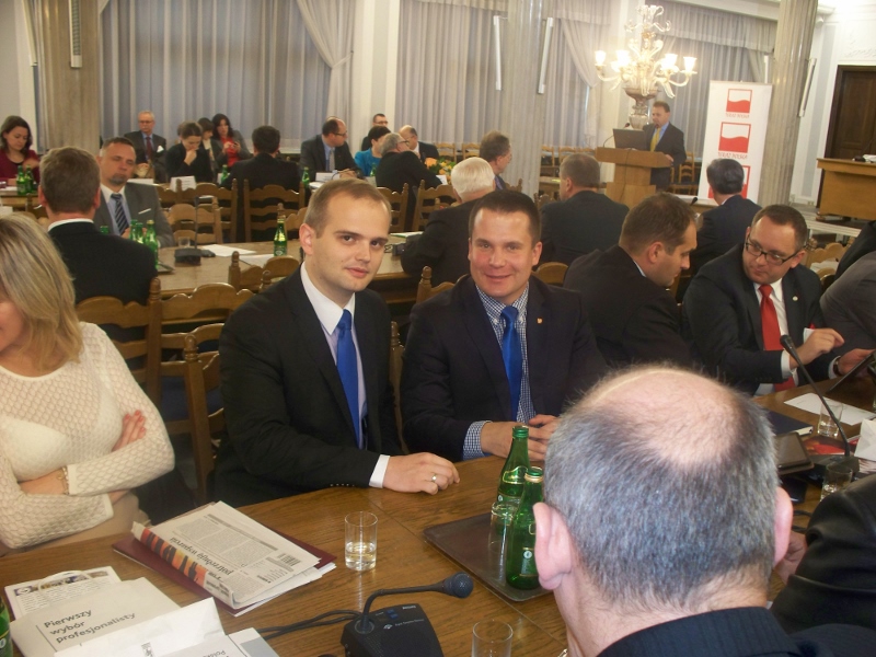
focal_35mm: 36
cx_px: 438
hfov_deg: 51.4
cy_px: 328
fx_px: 911
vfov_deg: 39.7
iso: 200
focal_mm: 7.54
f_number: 2.8
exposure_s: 1/30
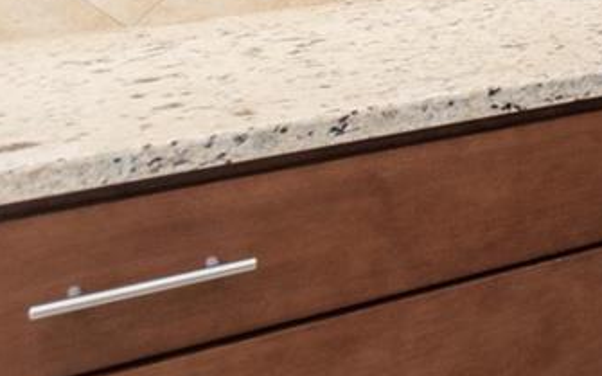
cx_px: 1173
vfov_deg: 15.6
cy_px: -277
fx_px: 1197
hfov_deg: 18.9
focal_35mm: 73
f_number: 7.1
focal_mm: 10
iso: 320
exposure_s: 1/5
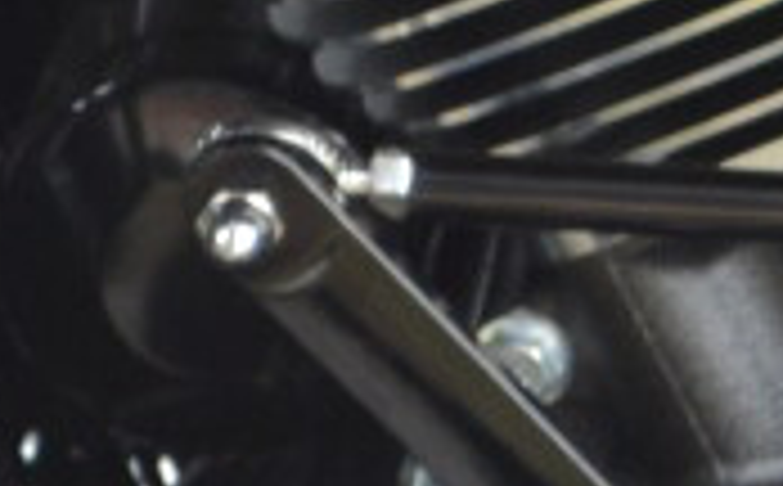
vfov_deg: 2.2
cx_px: 1800
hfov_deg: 3.6
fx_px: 12385
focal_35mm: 582
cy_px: 310
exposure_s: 1/60
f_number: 5.6
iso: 400
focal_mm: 55
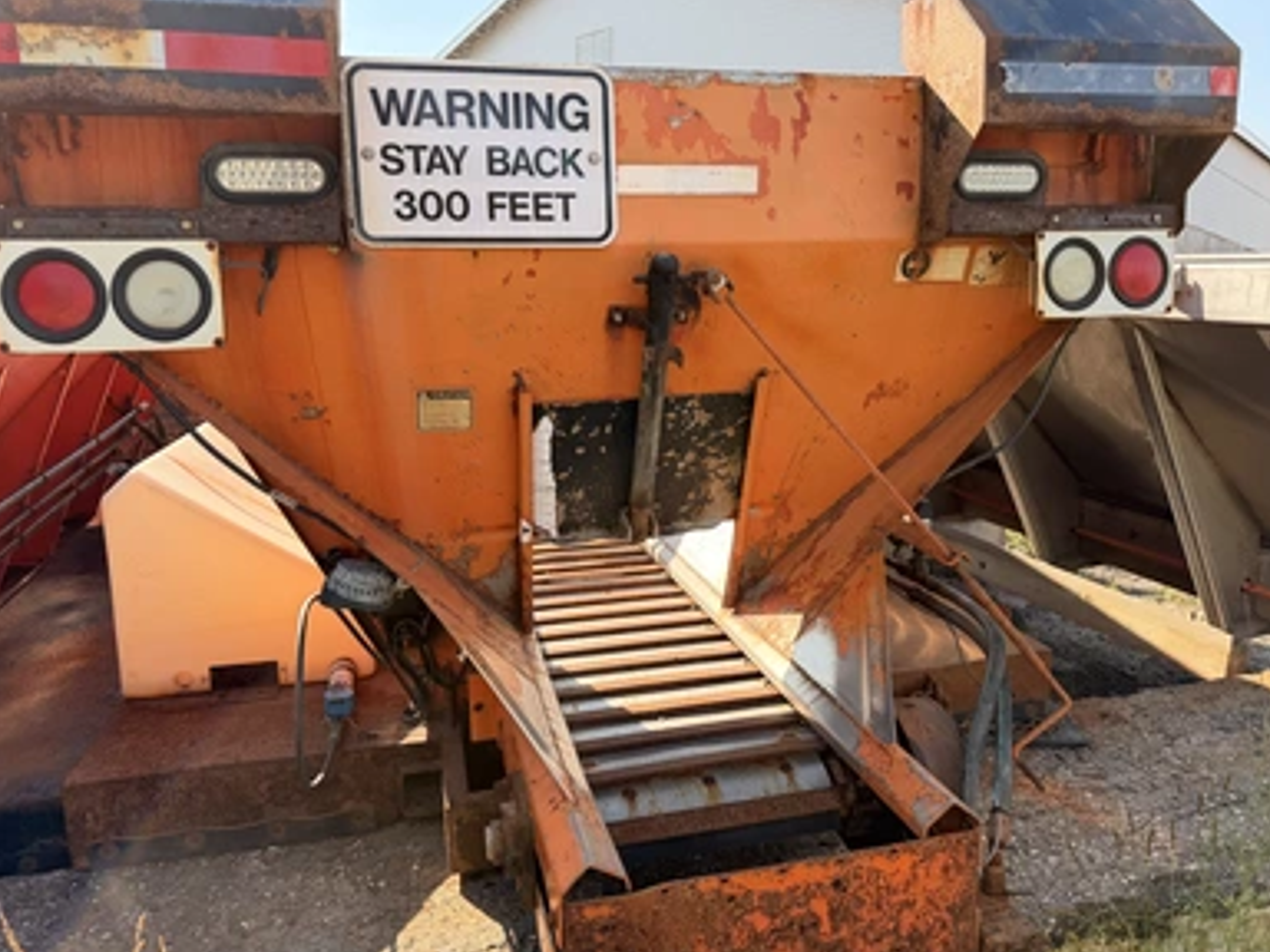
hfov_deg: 69.4
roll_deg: +0.8
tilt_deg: -3.6
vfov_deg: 54.9
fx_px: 917
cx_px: 655
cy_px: 466
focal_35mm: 25
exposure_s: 1/992
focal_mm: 6.76
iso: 100
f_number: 1.78
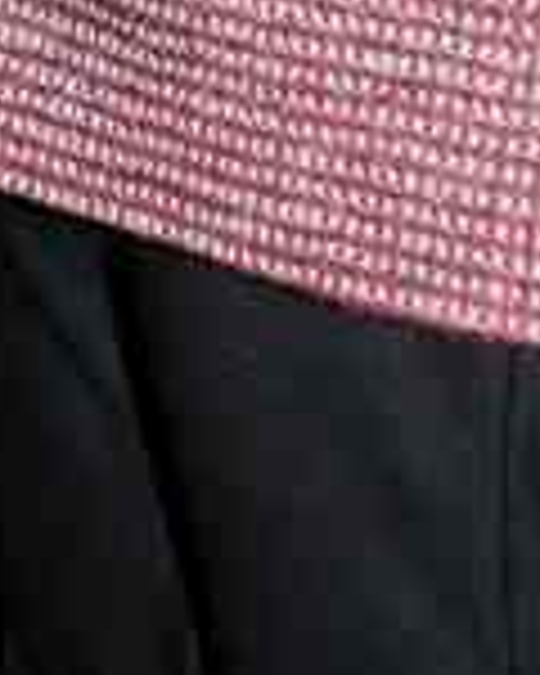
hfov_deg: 6.8
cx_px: 369
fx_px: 4515
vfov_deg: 7.7
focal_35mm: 226
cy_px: -1217
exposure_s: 1/125
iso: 640
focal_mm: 23
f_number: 2
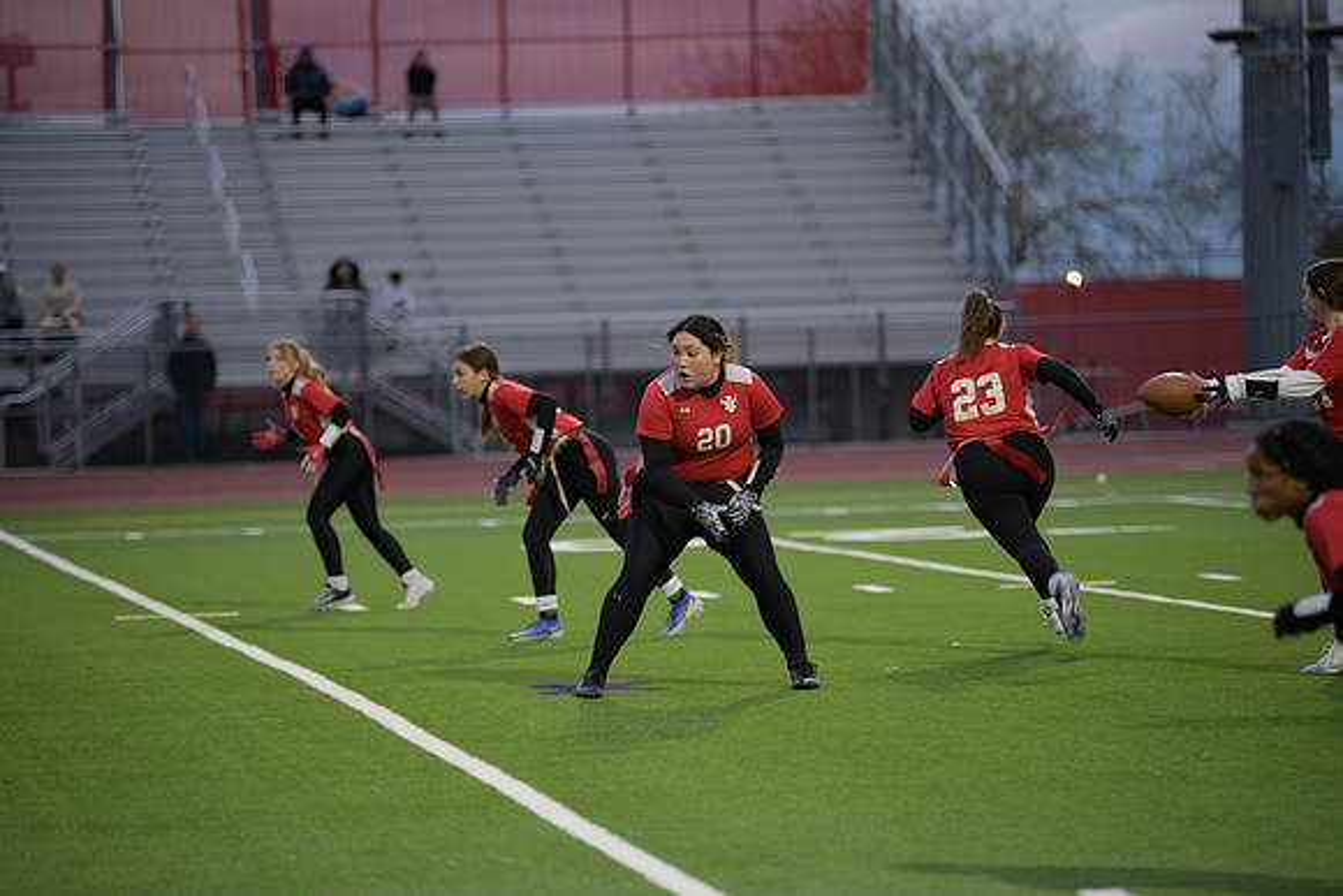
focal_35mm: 155
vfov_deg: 8.9
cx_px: 672
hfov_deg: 13.2
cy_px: 448
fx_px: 5783
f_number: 2.8
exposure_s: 1/200
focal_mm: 155
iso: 400
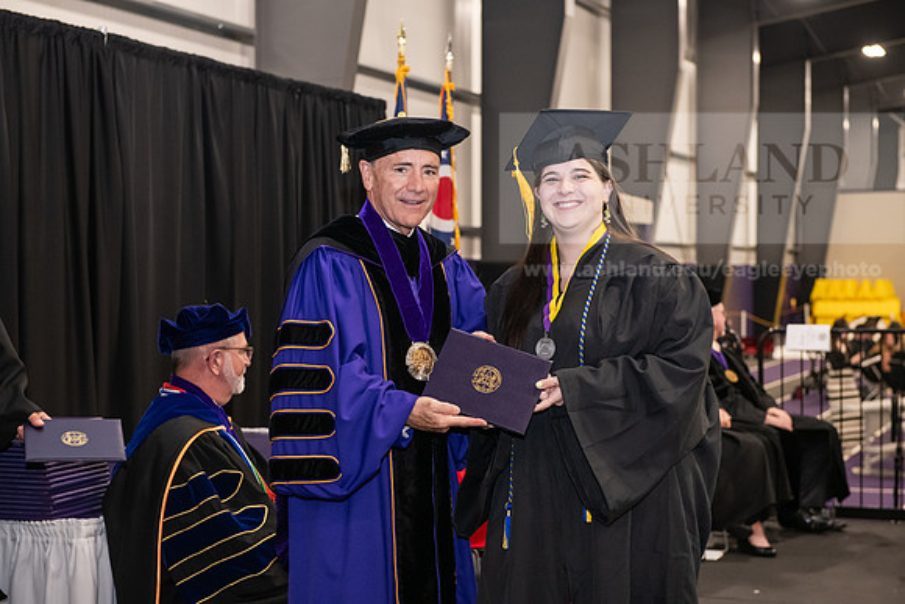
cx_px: 452
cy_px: 302
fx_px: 1760
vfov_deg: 19.5
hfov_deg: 28.8
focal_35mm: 70
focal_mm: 70
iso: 2500
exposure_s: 1/125
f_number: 5
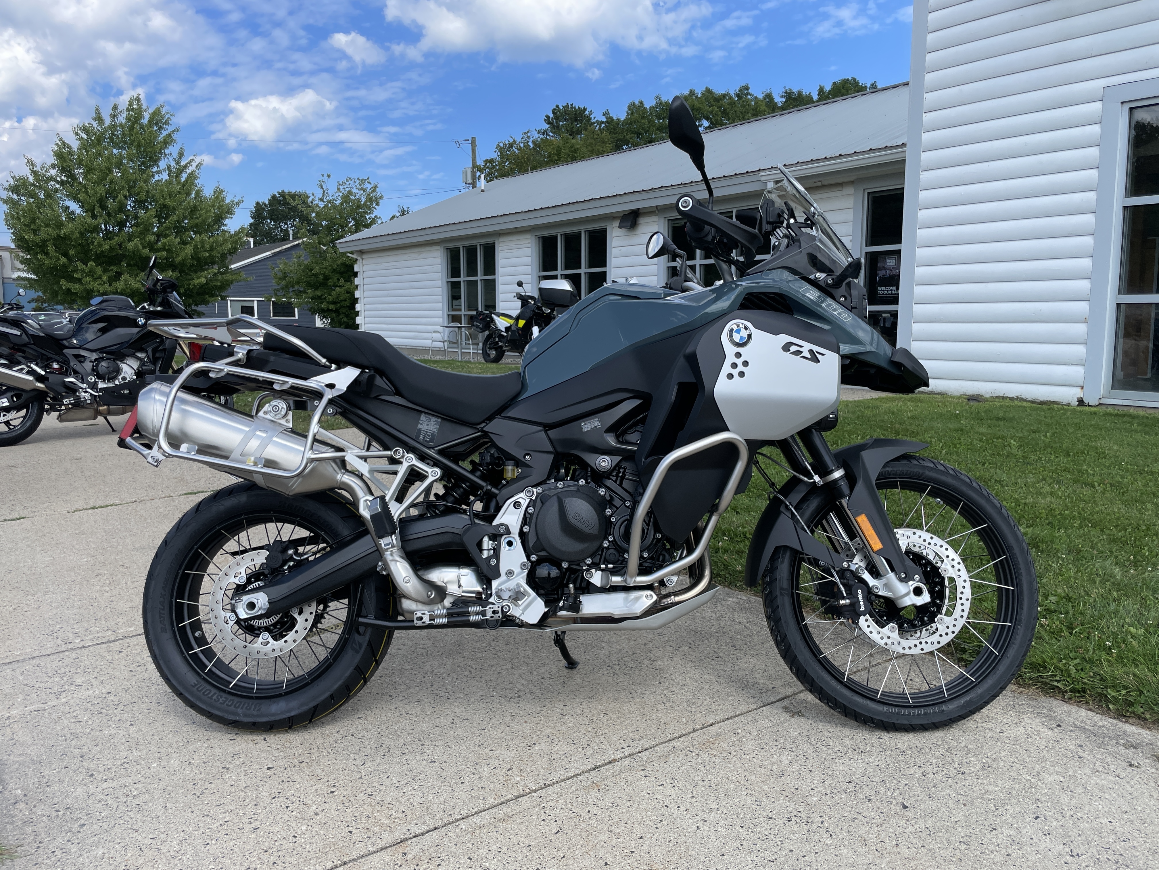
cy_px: 435
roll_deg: +0.4
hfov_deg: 67.3
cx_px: 580
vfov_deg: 53.1
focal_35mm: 26
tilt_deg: -6.7
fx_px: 871
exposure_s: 1/2304
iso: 32
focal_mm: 4.2
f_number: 1.6
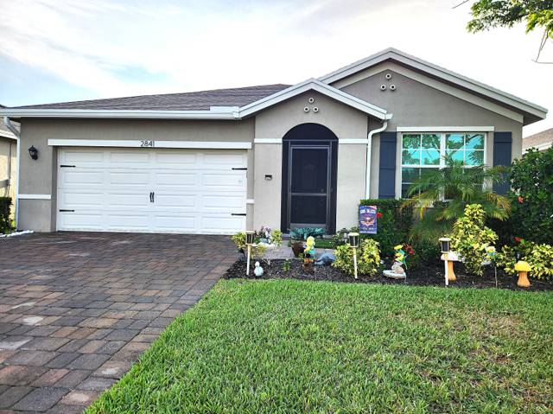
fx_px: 367
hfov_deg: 74.0
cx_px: 276
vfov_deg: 58.8
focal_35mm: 23
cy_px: 207
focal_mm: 5.4
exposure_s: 1/1160
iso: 20
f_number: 1.8
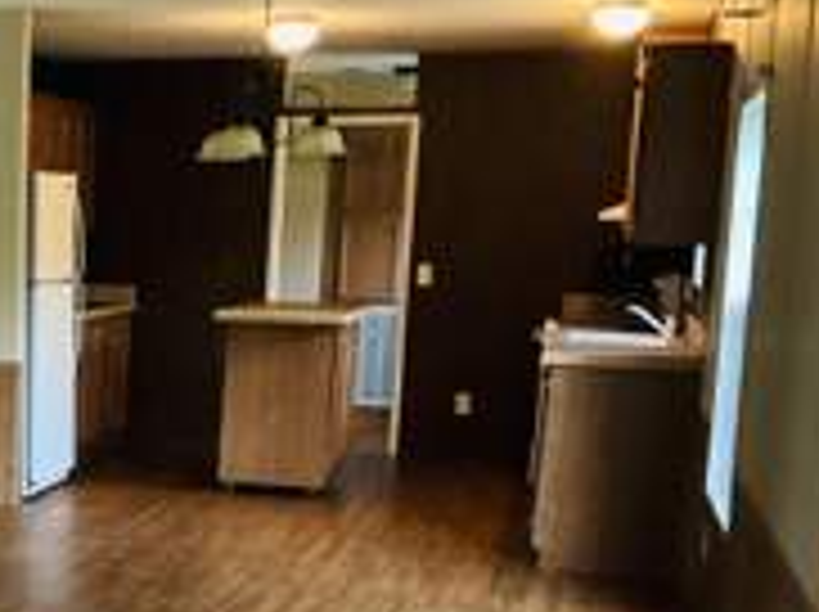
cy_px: 547
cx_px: -86
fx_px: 1749
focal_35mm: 74
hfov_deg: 24.6
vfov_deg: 19.5
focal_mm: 3
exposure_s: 1/60
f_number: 1.8
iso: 160
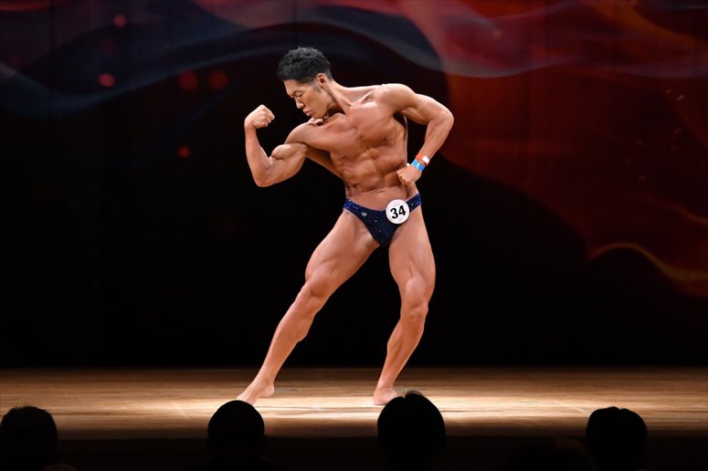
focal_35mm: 240
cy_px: 236
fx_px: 4718
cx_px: 354
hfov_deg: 8.6
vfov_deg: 5.7
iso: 4000
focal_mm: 160
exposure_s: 1/400
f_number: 5.6
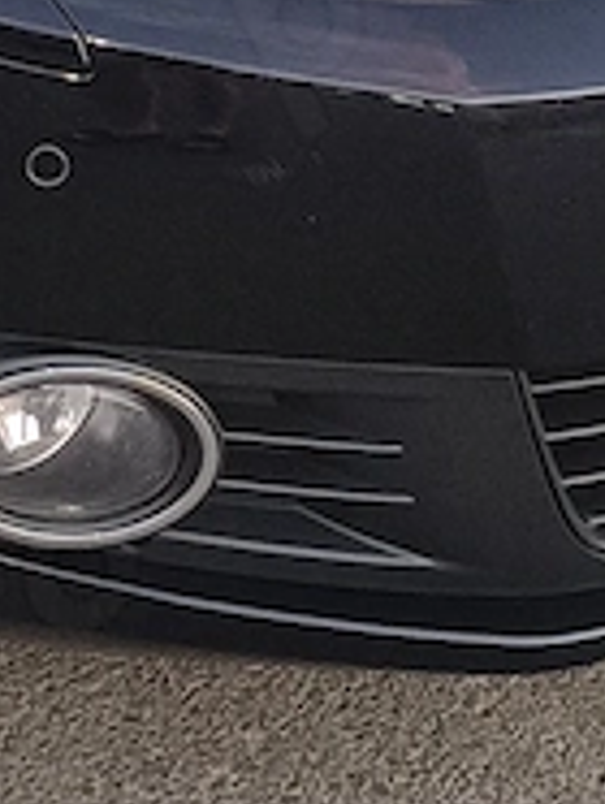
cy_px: -22
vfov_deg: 11.4
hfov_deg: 8.6
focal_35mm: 172
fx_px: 3999
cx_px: 182
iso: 716
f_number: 1.8
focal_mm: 5.56
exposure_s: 1/100
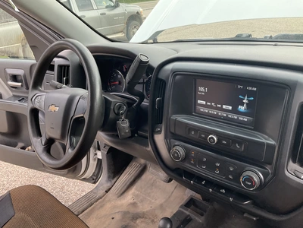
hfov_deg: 61.7
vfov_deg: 48.2
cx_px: 152
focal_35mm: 29
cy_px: 114
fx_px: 254
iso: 40
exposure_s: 1/122
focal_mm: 3
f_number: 1.8
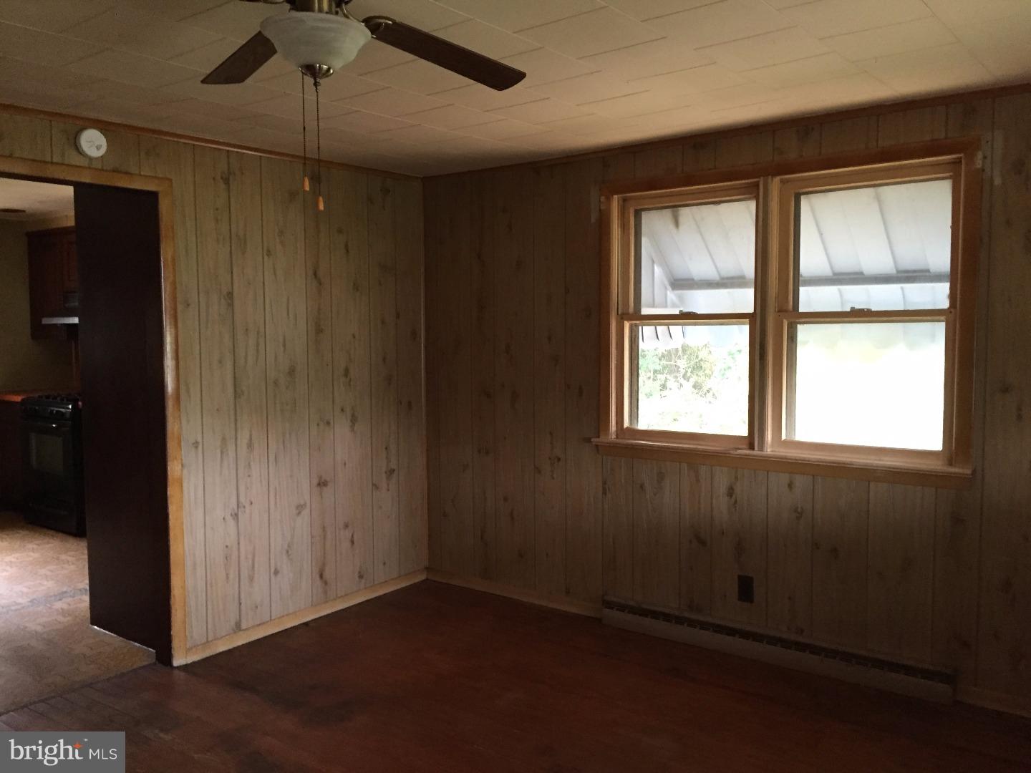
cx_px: 516
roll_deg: +0.3
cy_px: 386
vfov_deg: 48.2
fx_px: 864
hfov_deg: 61.7
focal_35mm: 29
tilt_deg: -3.7
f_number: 2.2
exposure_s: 1/24
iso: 250
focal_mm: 4.15
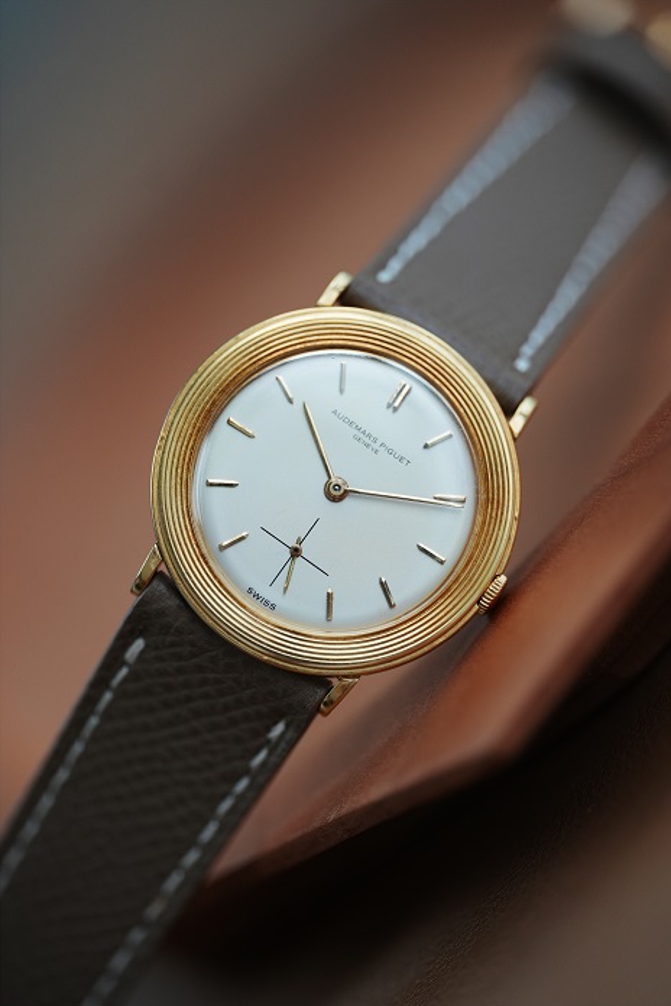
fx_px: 2960
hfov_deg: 12.9
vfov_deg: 19.3
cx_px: 337
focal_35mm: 106
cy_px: 502
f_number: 2.8
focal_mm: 105
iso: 800
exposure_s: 1/250
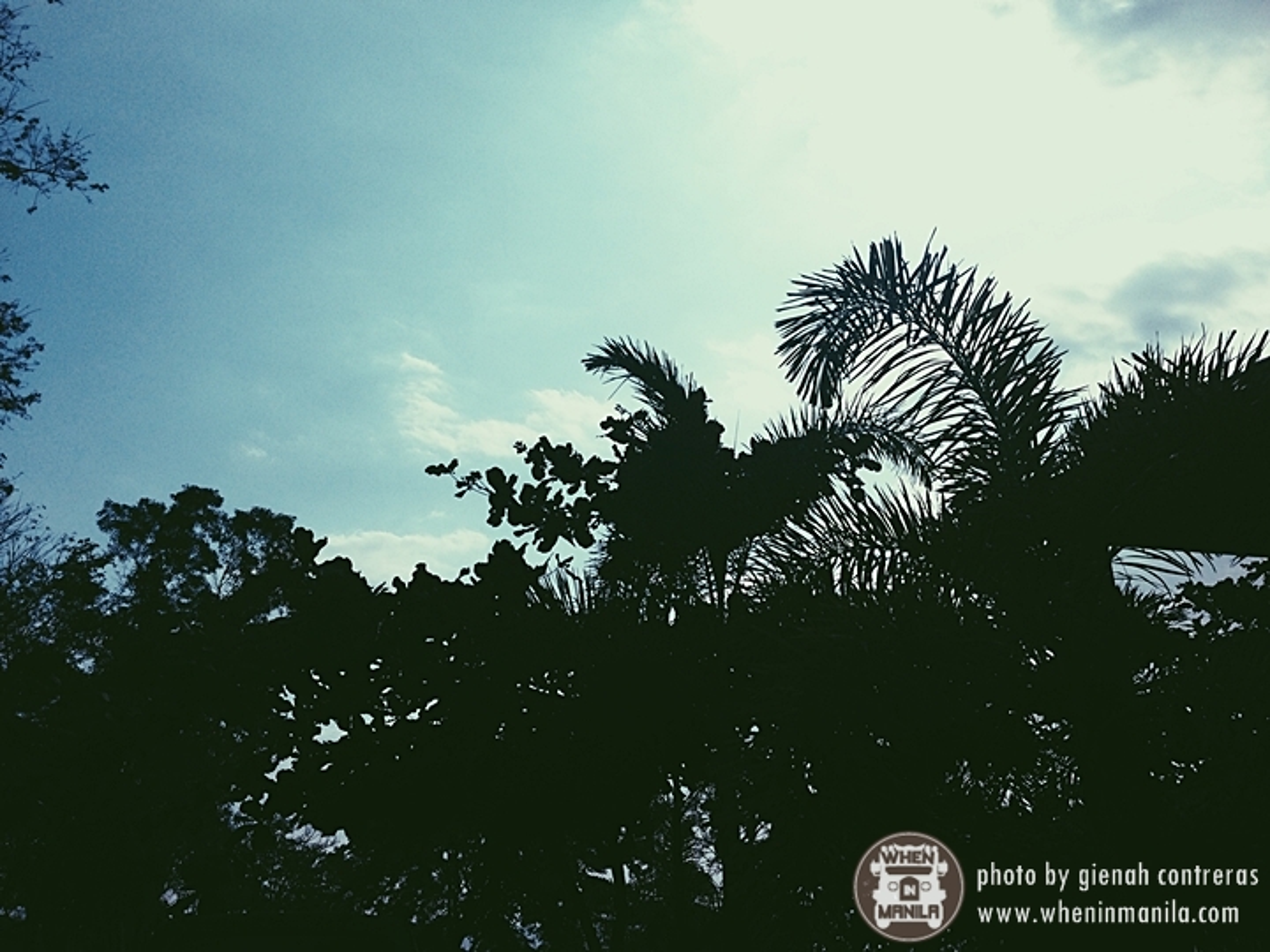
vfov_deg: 42.9
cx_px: 635
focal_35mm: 33
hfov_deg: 55.4
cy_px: 476
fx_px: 1211
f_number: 2.4
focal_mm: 4.12
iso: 50
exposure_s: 1/9091
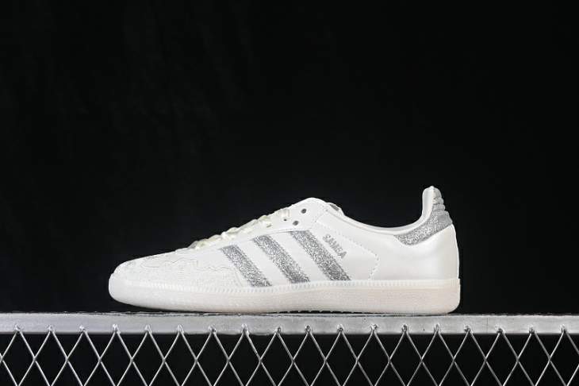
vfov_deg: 18.2
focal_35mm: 75
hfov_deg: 27.0
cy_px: 193
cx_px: 290
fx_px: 1206
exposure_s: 1/80
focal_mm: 50
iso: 160
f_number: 8
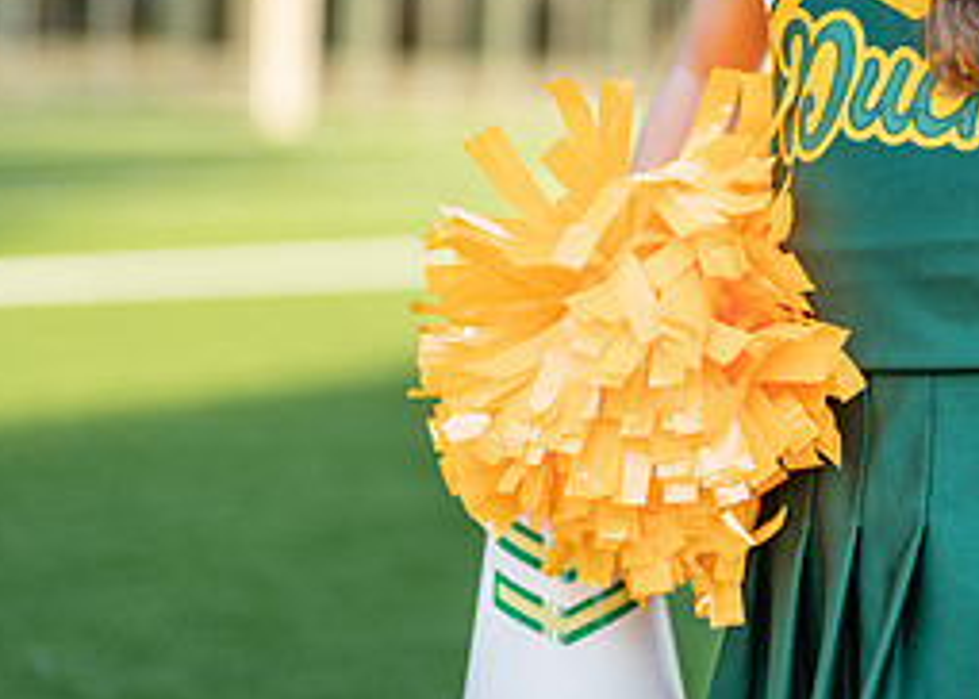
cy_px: 0
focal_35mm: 119
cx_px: 964
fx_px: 3308
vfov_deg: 11.9
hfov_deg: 16.5
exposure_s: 1/1250
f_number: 1.2
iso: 100
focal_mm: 50
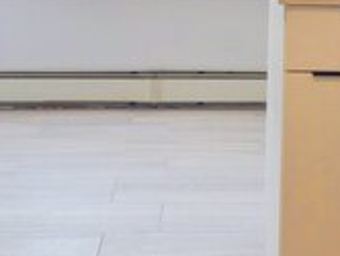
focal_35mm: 96
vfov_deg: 15.0
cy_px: -37
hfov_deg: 20.2
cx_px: 264
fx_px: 944
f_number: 1.68
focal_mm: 6.9
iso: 22
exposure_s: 1/220
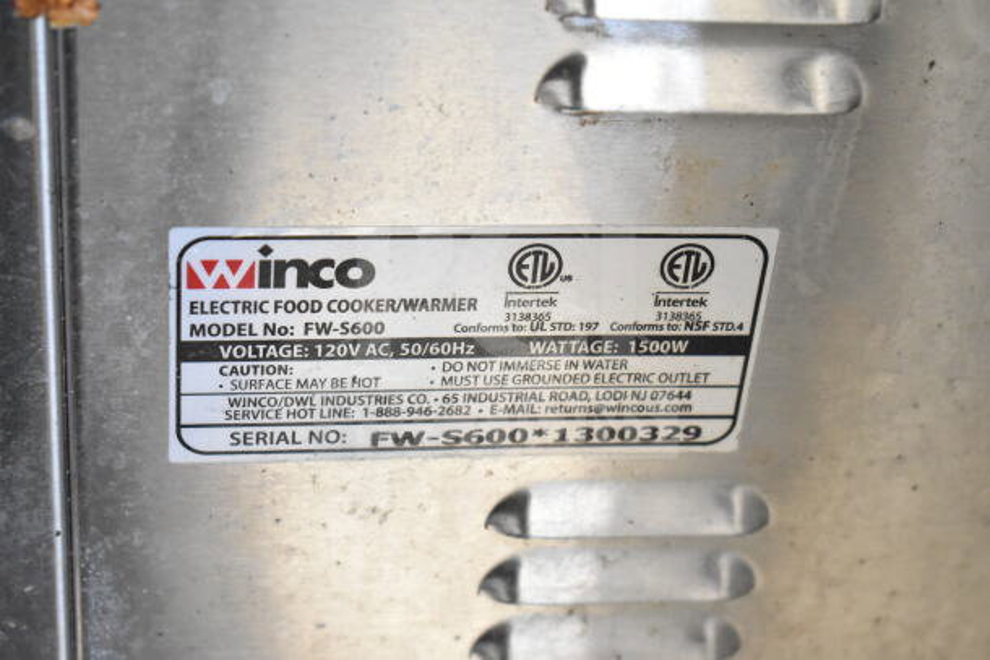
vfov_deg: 18.9
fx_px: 1980
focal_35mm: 72
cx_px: 495
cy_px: 330
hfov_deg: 28.1
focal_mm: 48
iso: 4000
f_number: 5.3
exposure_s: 1/80
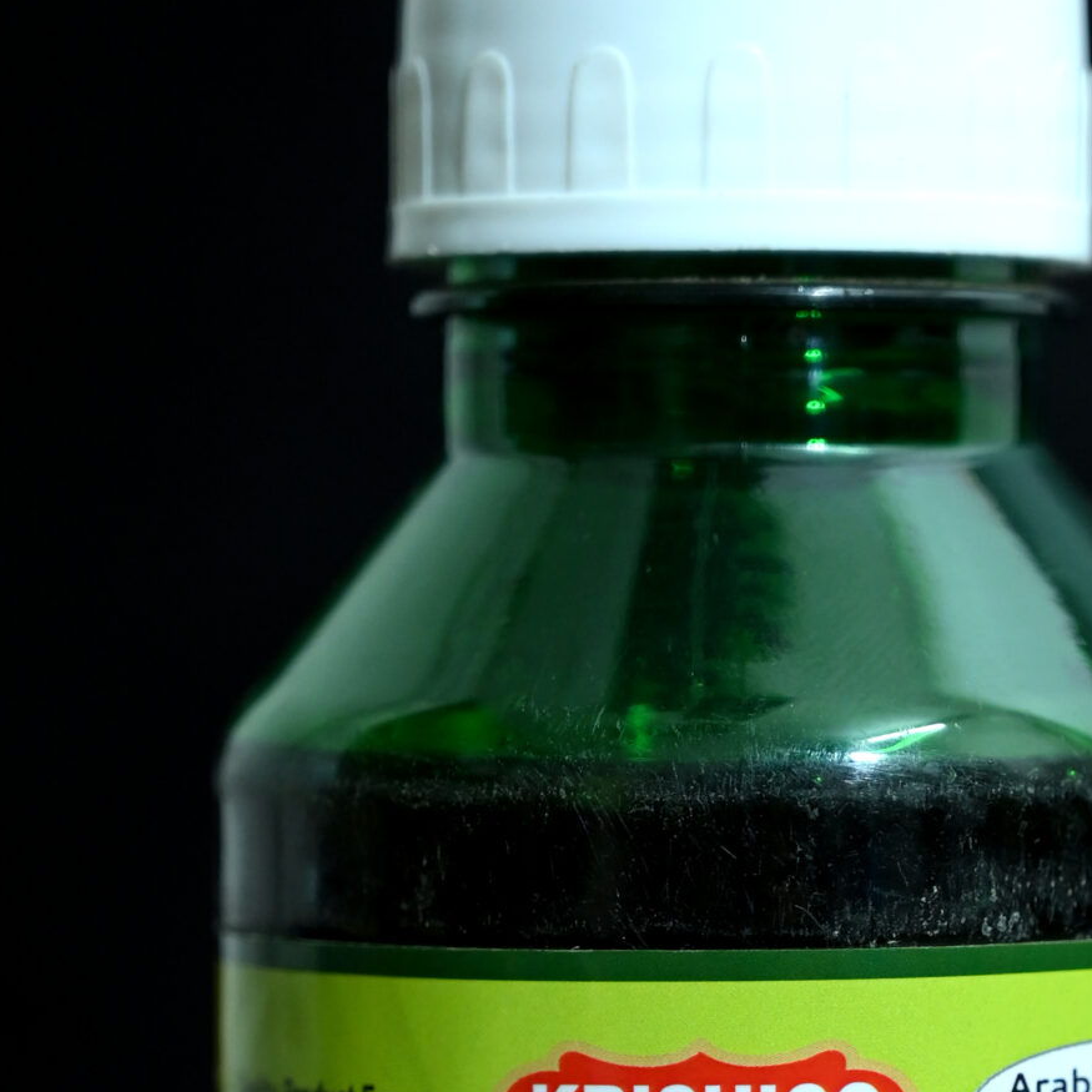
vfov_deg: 9.9
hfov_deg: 10.0
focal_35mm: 174
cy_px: 1194
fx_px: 6210
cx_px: 761
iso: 1600
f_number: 4
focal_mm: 70
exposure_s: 1/100
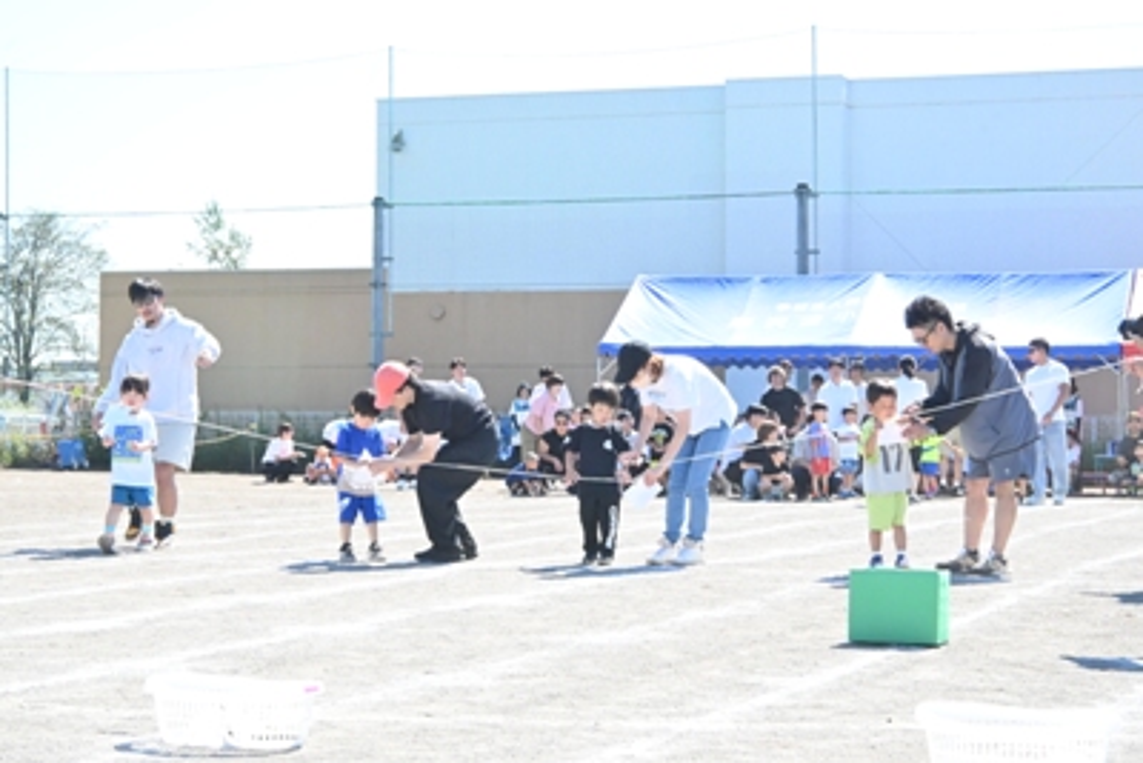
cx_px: 572
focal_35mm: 75
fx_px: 2382
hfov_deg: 27.0
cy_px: 382
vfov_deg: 18.2
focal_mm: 50
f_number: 14
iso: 5000
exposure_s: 1/1250
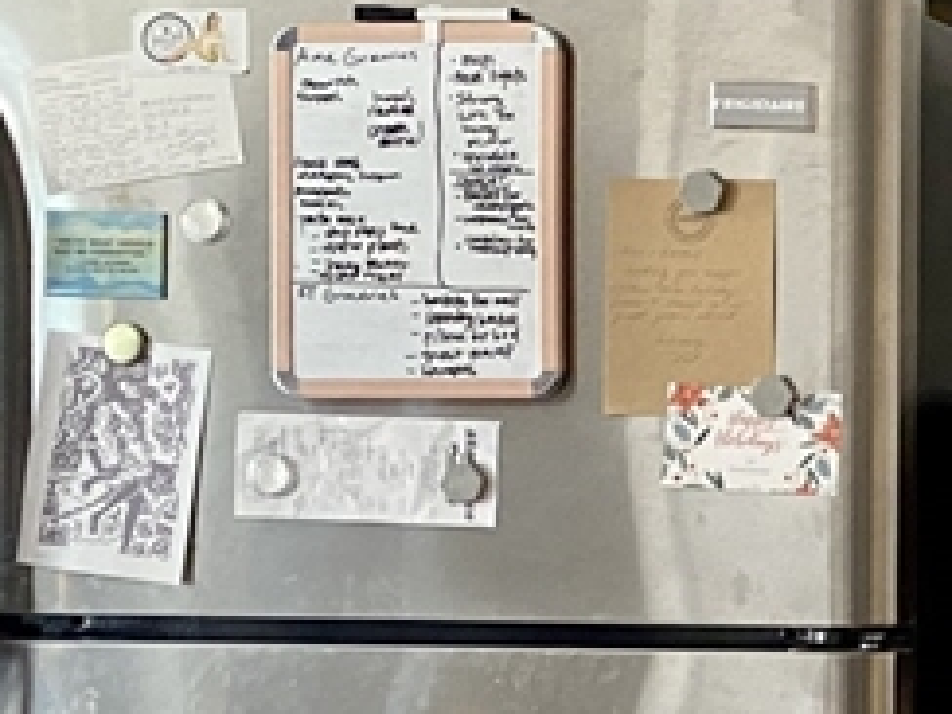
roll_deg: -0.9
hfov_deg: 14.9
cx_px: 1888
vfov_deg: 13.5
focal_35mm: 109
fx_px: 2998
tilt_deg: -2.3
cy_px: 566
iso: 400
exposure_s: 1/40
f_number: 1.8
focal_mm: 4.25
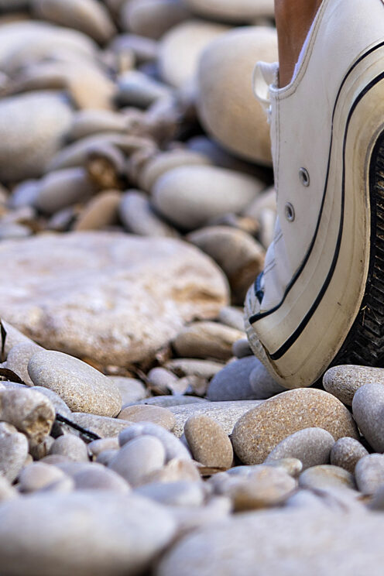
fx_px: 4128
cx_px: -6
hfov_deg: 5.3
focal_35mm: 258
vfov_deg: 7.9
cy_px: -27
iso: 100
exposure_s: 1/640
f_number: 2.8
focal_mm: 75
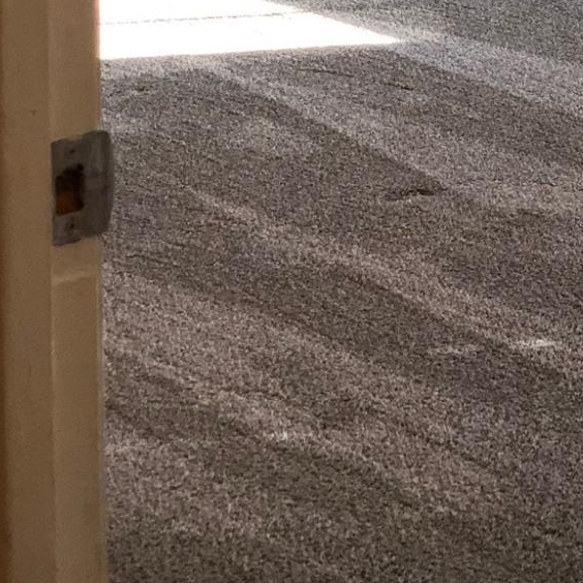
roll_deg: +0.3
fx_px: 3106
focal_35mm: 163
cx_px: 533
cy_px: -419
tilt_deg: -7.7
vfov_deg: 10.2
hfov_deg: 10.7
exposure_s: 1/60
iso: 64
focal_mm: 6
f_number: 2.4
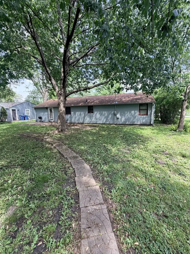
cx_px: 95
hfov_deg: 85.7
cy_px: 127
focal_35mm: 14
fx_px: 102
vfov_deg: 102.1
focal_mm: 2.22
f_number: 2.2
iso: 64
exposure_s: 1/232
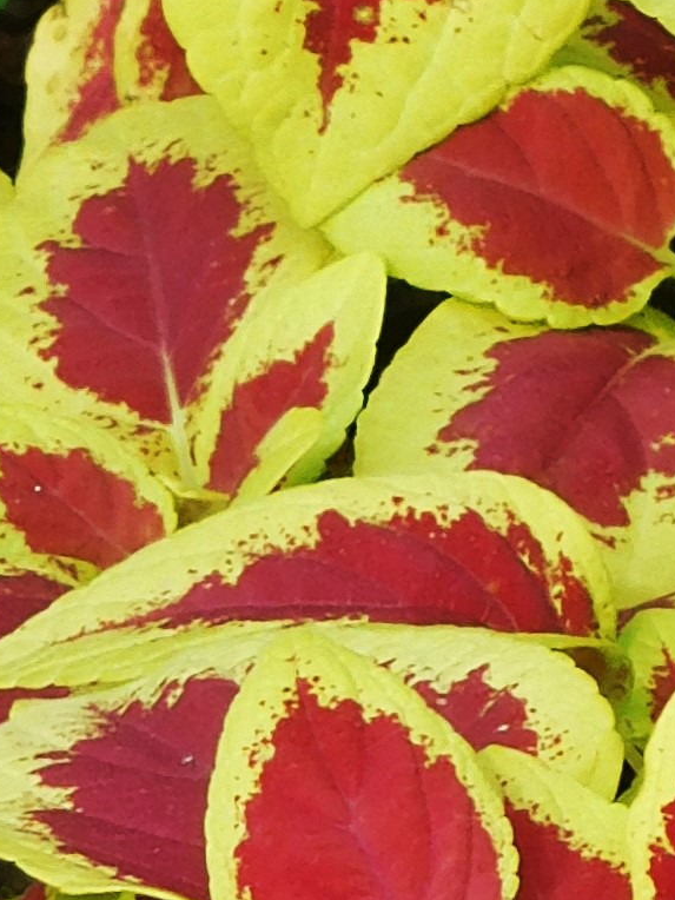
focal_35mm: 528
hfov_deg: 2.8
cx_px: 1352
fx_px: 13728
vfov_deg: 3.7
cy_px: -657
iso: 125
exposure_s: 1/80
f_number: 5
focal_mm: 22.3
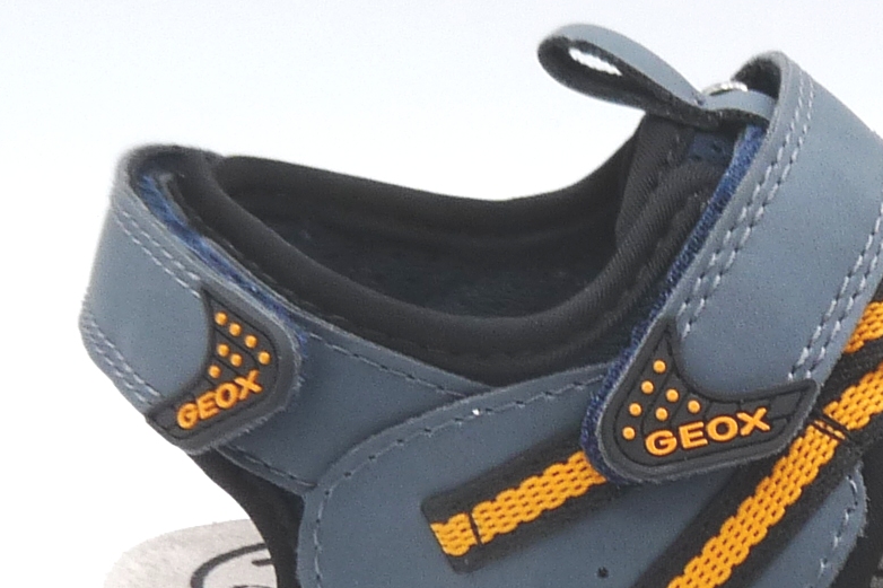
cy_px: 410
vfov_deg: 10.4
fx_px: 3237
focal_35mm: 132
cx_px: 796
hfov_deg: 15.4
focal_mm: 6.2
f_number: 4
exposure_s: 1/200
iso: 100
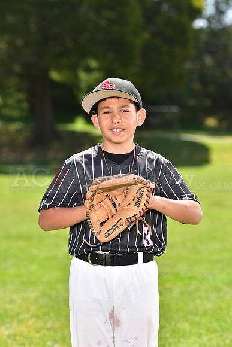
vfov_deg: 15.8
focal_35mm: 130
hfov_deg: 10.6
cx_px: 116
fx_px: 1256
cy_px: 174
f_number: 5
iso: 100
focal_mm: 130
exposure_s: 1/250
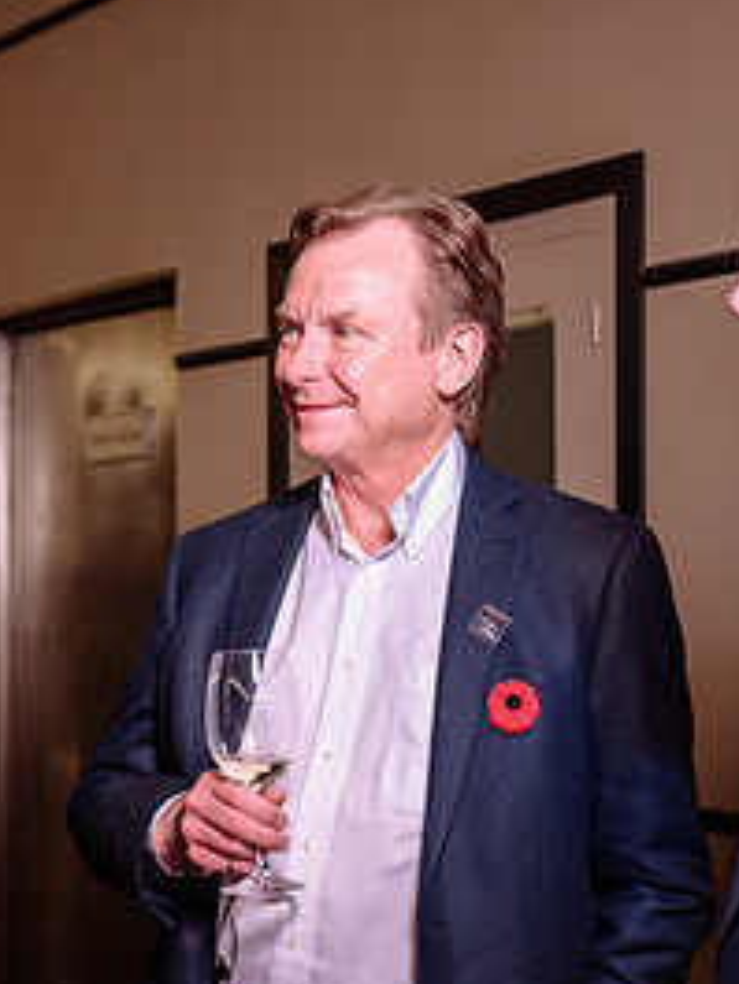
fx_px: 2275
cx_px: 282
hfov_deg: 18.4
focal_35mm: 80
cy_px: 689
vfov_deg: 24.2
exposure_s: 1/80
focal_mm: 38
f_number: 3.5
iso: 800
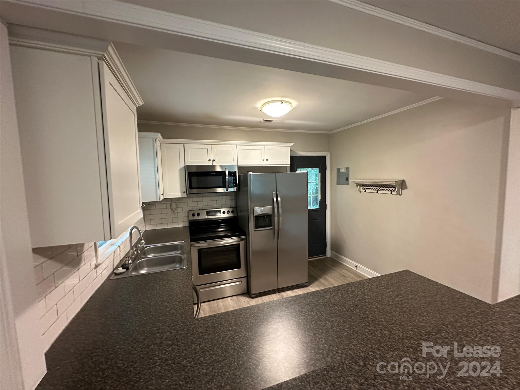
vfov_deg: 85.7
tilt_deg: -4.4
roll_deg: +0.6
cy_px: 195
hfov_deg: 102.1
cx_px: 260
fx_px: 210
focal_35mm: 14
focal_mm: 2.22
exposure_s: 1/60
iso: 640
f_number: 2.2
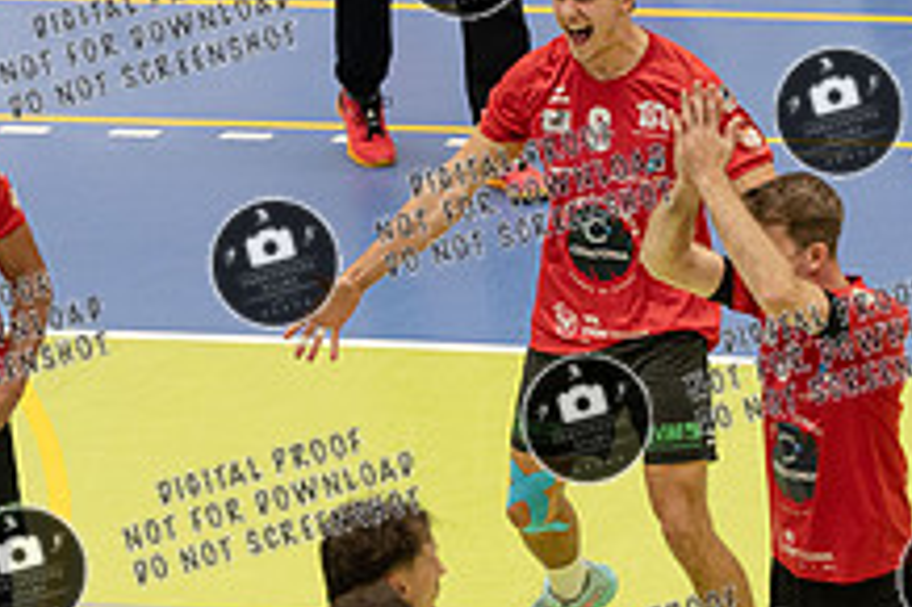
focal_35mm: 375
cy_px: 161
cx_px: 548
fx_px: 9493
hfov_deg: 5.5
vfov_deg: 3.7
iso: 1800
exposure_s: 1/1250
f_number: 3.2
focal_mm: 140
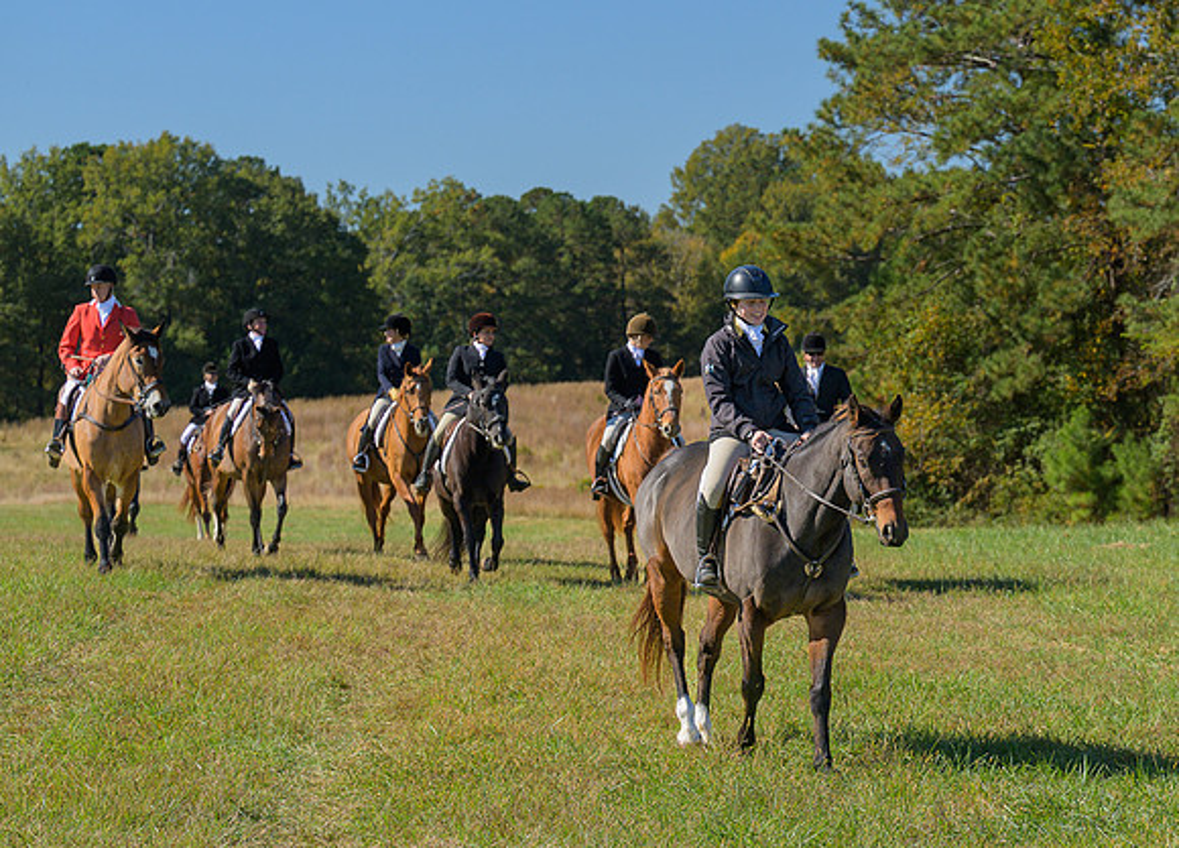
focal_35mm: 117
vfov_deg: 12.3
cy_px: 420
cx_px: 957
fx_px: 3933
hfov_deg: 16.9
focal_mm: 74
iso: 200
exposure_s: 1/800
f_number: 4
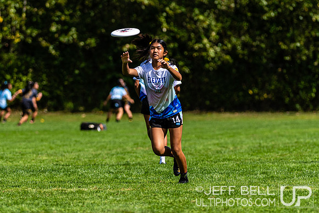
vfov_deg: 2.8
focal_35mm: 483
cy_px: 117
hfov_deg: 4.3
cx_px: 136
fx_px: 4284
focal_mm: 220
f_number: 4
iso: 100
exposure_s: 1/2000
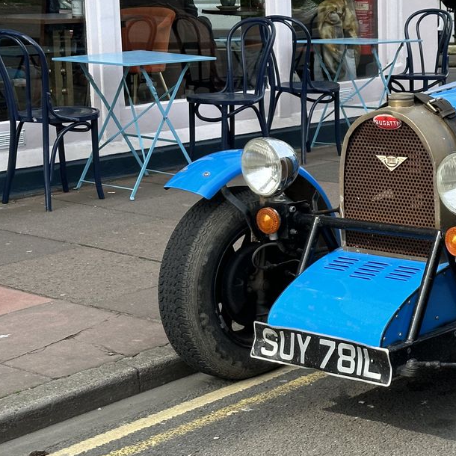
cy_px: 182
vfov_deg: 19.5
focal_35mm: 89
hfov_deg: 19.1
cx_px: 427
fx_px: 1326
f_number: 1.78
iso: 64
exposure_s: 1/1258
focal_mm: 6.86
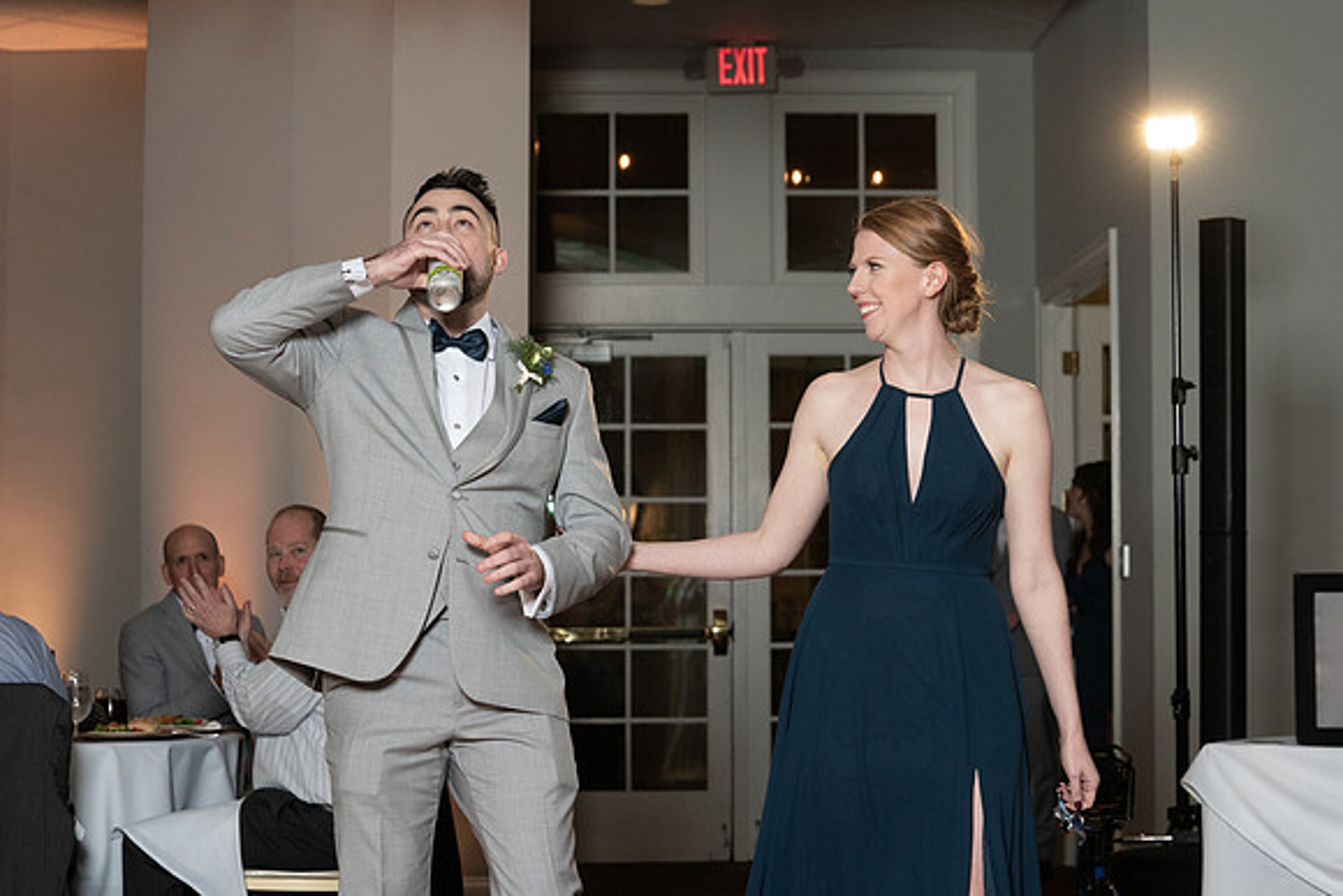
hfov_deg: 24.4
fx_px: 3106
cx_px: 741
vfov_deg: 16.4
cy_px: 518
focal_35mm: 83
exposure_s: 1/200
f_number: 5.6
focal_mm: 70
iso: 2000
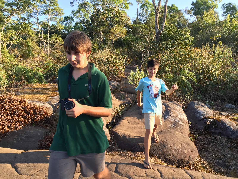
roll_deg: -0.3
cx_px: 119
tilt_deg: -5.2
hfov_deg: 61.7
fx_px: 199
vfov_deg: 48.2
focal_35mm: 29
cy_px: 90
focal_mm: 4.15
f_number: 2.2
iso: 32
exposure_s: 1/316
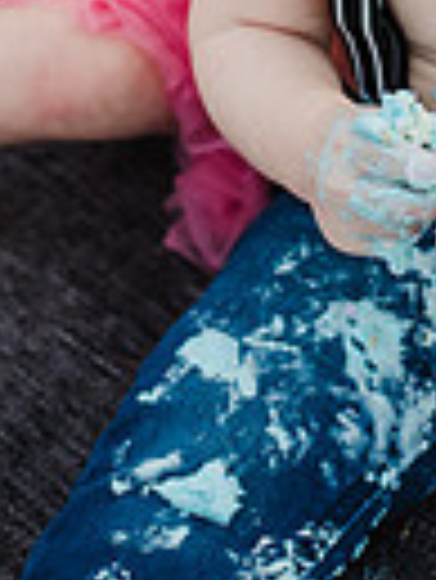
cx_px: 436
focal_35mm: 168
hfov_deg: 8.8
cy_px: -198
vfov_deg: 11.4
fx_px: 2817
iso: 400
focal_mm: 50
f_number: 2.8
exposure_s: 1/500
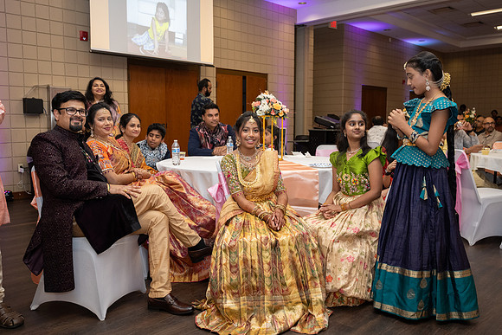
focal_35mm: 32
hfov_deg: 58.5
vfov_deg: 41.0
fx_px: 448
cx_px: 251
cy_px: 168
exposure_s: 1/160
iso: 1250
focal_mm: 32
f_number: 4
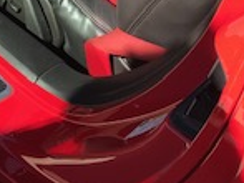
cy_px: -125
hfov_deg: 16.1
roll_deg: -9.5
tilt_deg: -28.3
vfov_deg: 11.4
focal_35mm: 122
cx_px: 90
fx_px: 859
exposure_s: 1/580
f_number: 1.8
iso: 20
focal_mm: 3.99
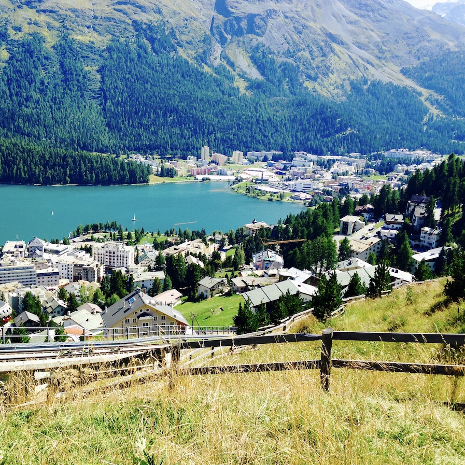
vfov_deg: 42.8
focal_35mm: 39
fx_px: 593
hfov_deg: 42.6
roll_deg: -2.8
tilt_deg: -16.1
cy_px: 232
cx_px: 180
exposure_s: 1/874
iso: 50
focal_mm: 4.12
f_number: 2.4
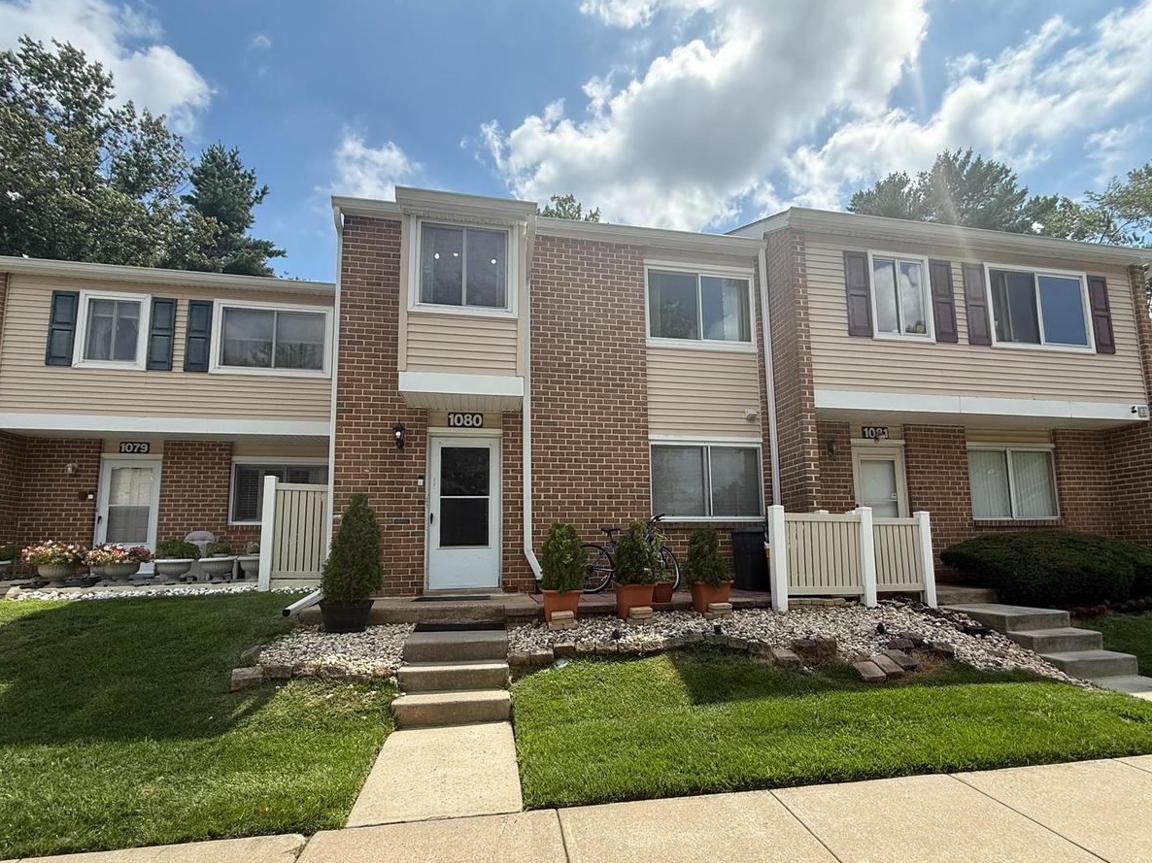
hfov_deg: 91.0
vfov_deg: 74.3
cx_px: 601
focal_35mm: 17
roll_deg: +0.2
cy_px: 489
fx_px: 566
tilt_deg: +9.6
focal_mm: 2.22
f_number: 2.2
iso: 50
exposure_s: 1/970
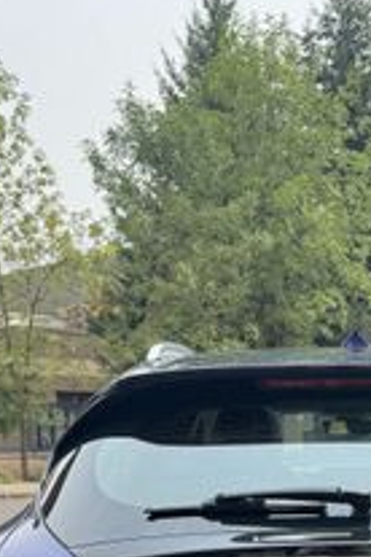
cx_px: 358
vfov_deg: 30.9
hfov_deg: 22.6
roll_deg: +1.5
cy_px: 605
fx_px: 897
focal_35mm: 58
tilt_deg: -11.4
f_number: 1.78
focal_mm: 6.76
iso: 80
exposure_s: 1/1339
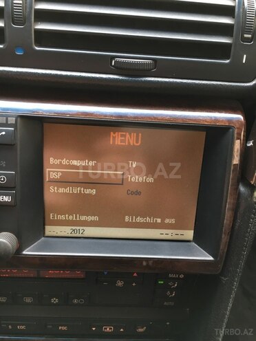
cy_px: 170
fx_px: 286
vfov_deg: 61.7
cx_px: 128
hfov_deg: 48.2
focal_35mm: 29
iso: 80
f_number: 2.2
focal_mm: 4.15
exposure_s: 1/33
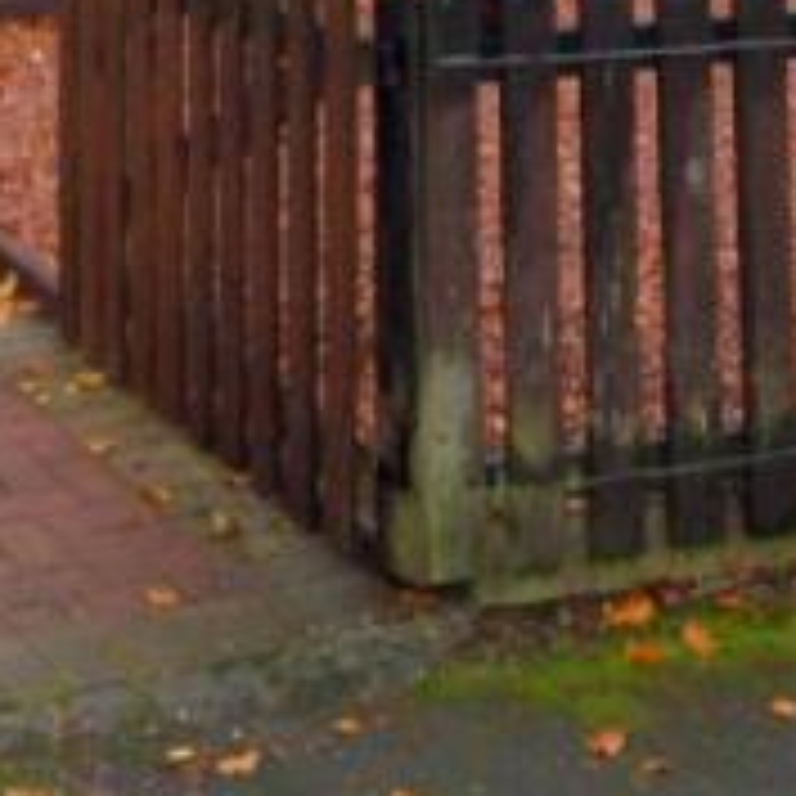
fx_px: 2680
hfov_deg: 16.6
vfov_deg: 14.8
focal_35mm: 103
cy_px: -614
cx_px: 54
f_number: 6.3
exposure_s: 1/160
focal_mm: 14
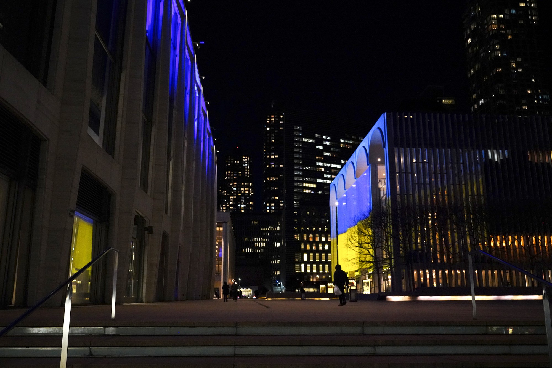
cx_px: 276
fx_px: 475
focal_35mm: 31
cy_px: 184
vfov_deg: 42.3
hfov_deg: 60.3
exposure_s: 1/80
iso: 10000
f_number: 6.3
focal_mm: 31
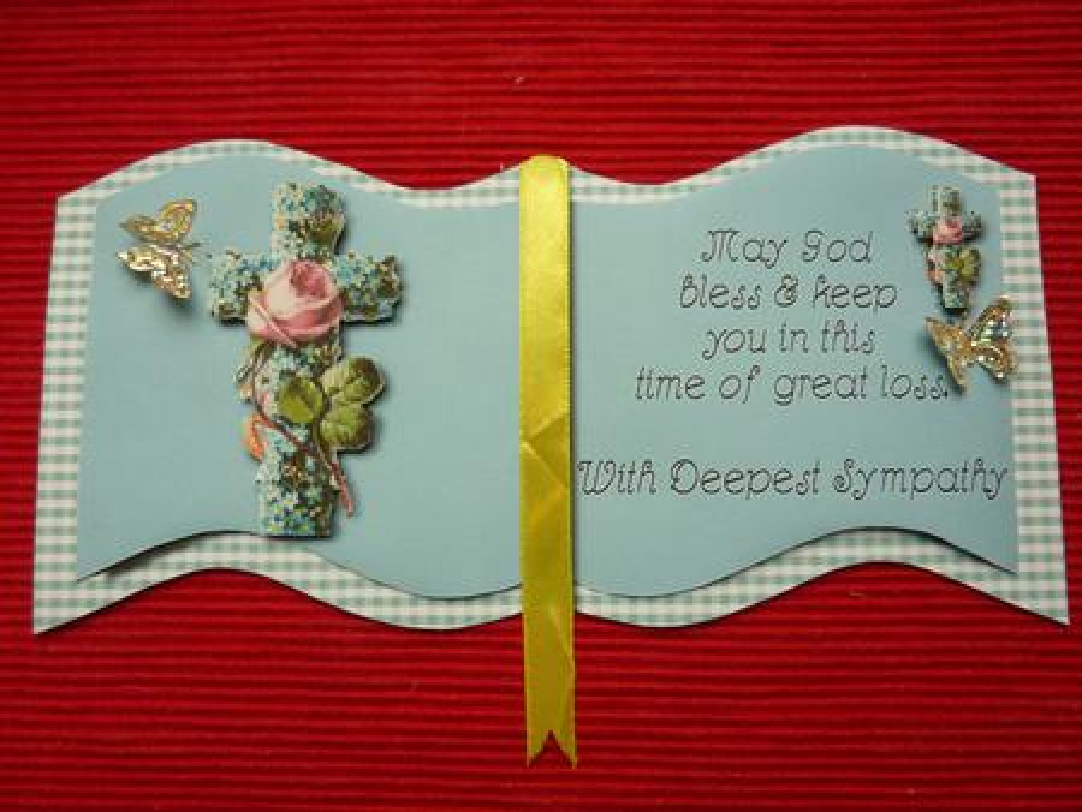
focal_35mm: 25
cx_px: 541
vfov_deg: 54.9
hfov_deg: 69.4
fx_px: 782
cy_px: 406
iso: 80
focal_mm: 4.1
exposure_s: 1/60
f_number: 3.3
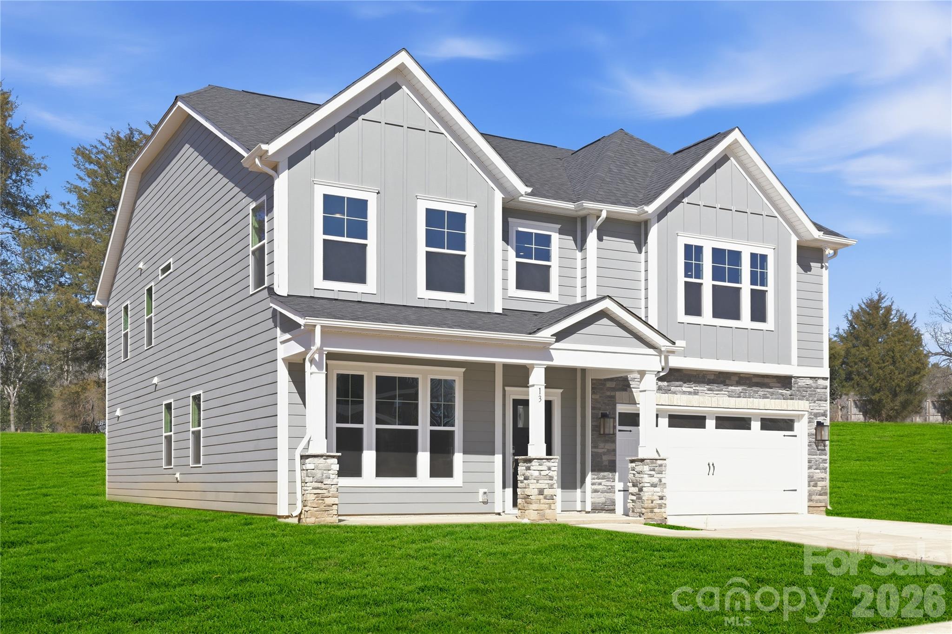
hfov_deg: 49.6
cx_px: 476
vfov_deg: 34.2
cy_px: 317
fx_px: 1031
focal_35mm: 39
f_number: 8
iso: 100
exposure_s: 1/200
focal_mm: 39
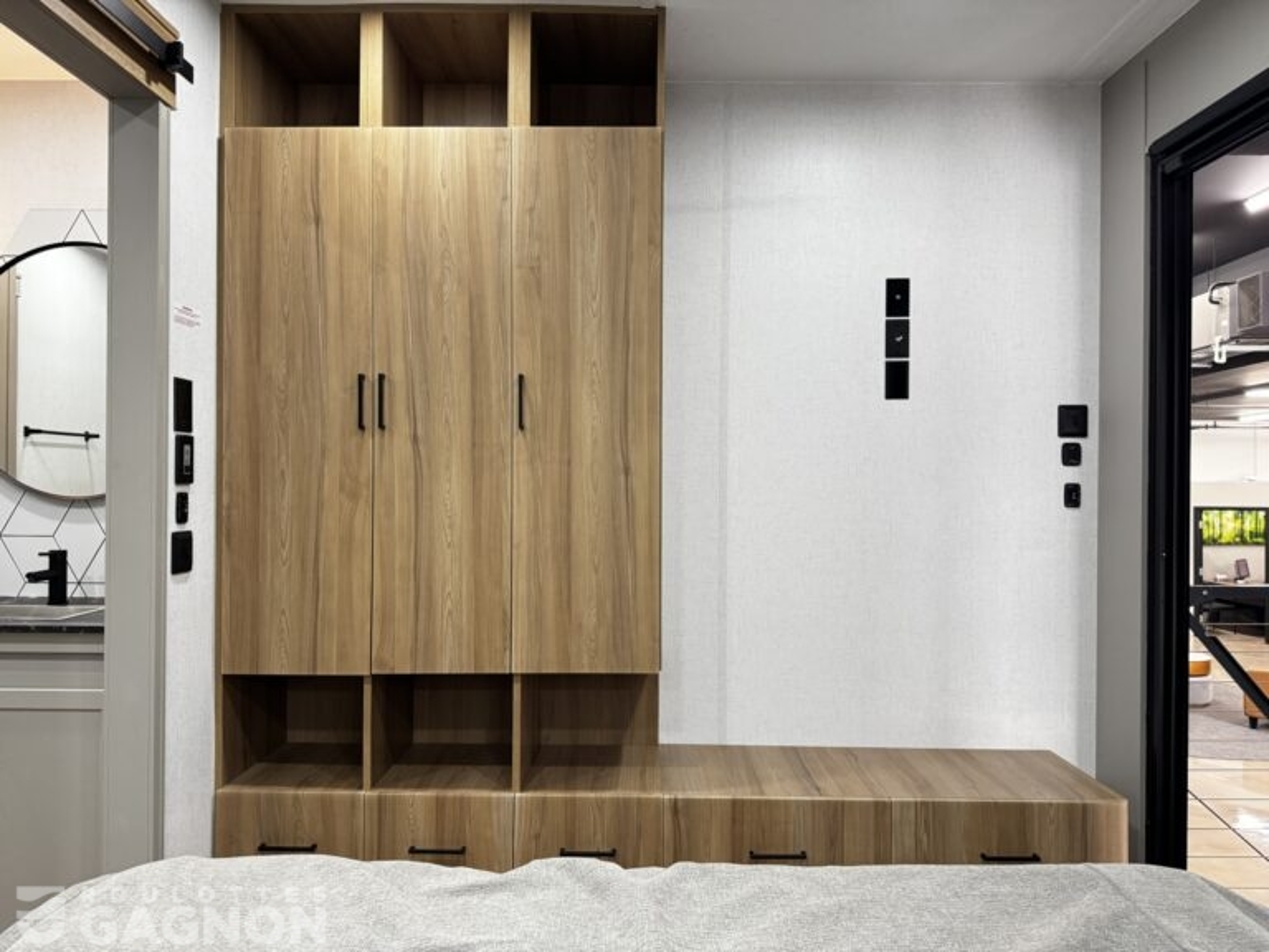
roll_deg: -0.6
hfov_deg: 71.6
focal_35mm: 24
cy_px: 476
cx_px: 634
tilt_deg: +1.2
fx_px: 880
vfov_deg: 56.8
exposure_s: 1/60
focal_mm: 6.76
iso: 400
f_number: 1.78
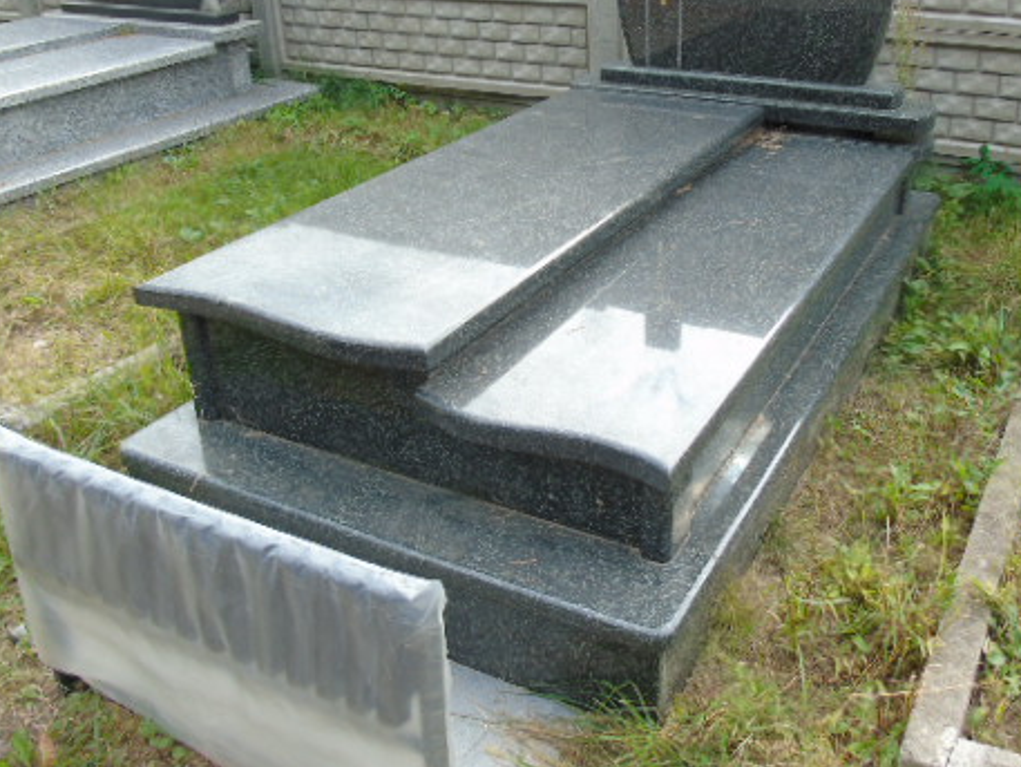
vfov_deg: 40.3
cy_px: 268
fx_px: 1033
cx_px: 585
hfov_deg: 52.4
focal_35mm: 35
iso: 80
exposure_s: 1/125
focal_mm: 4.4
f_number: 3.4
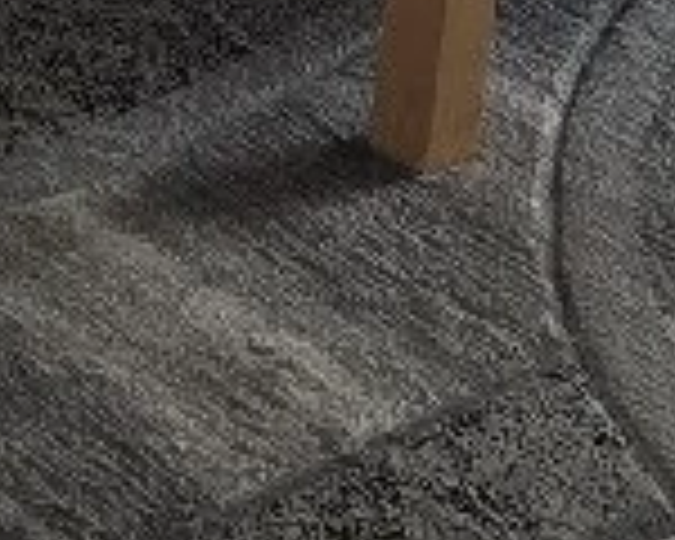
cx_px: 414
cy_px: -1321
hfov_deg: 9.7
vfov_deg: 6.7
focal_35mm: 199
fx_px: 3976
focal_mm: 6.25
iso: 125
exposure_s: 1/182
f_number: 1.7
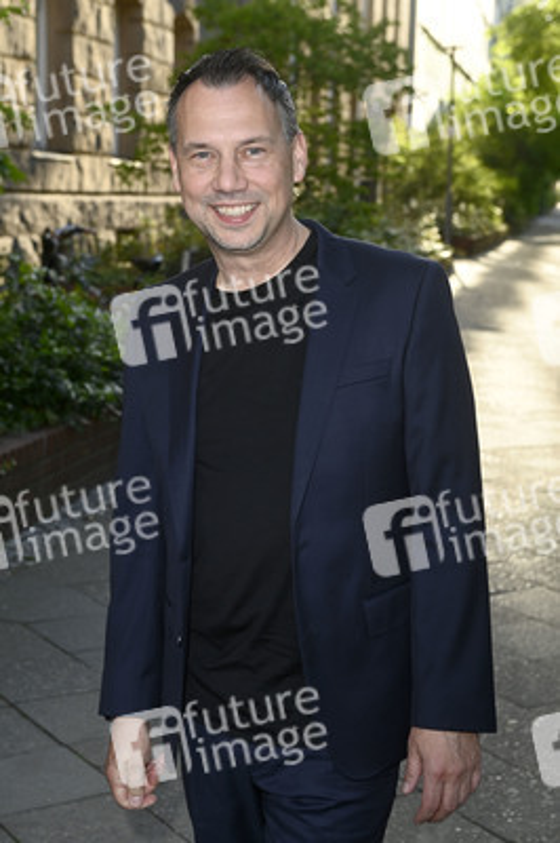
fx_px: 1449
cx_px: 280
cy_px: 422
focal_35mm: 62
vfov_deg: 32.4
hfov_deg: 21.9
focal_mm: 62
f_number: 6.3
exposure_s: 1/250
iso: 500
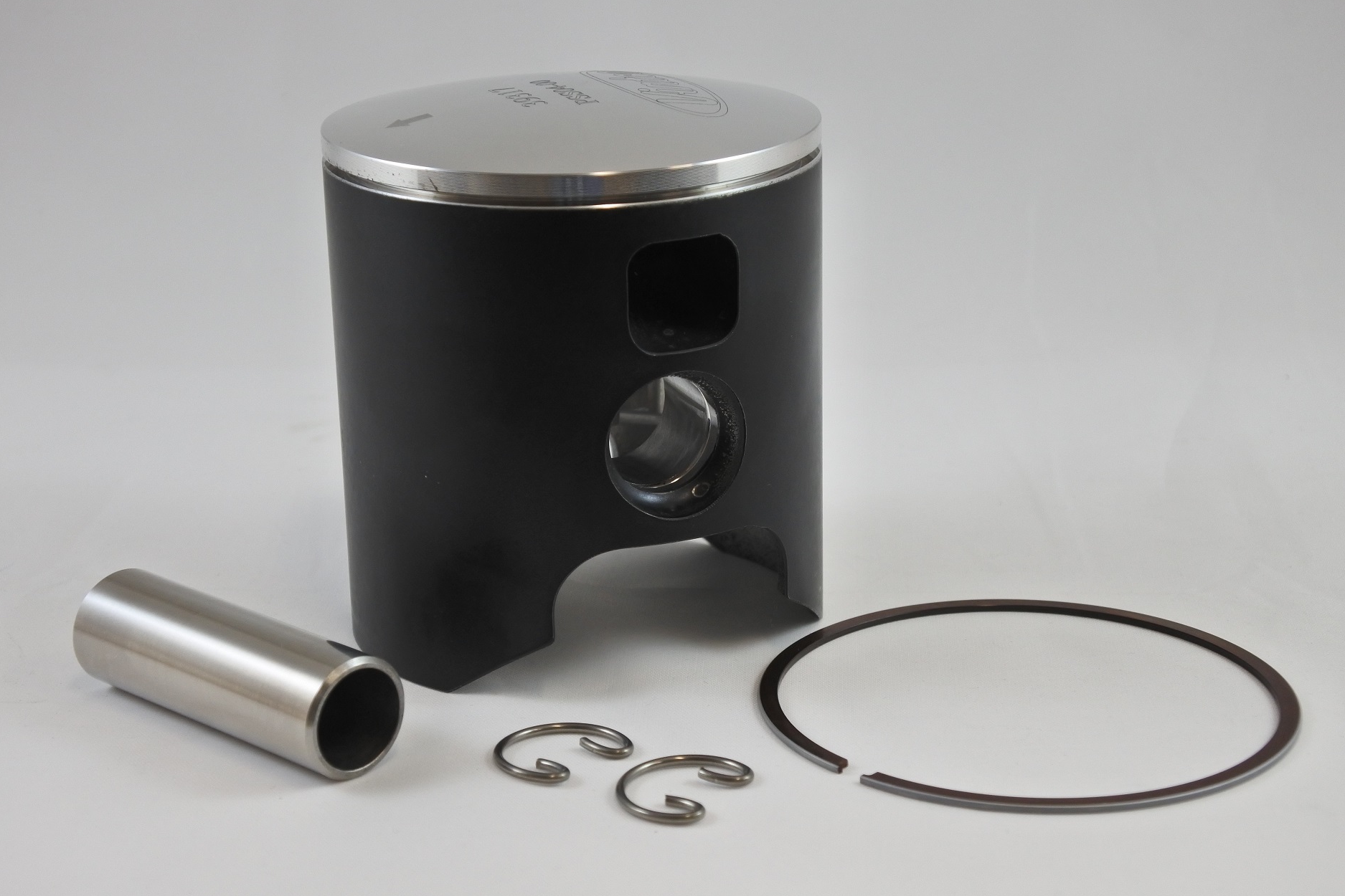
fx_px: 2316
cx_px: 669
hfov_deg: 32.4
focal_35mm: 62
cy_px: 453
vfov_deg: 21.9
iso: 450
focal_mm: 22.7
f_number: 5
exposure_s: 1/125
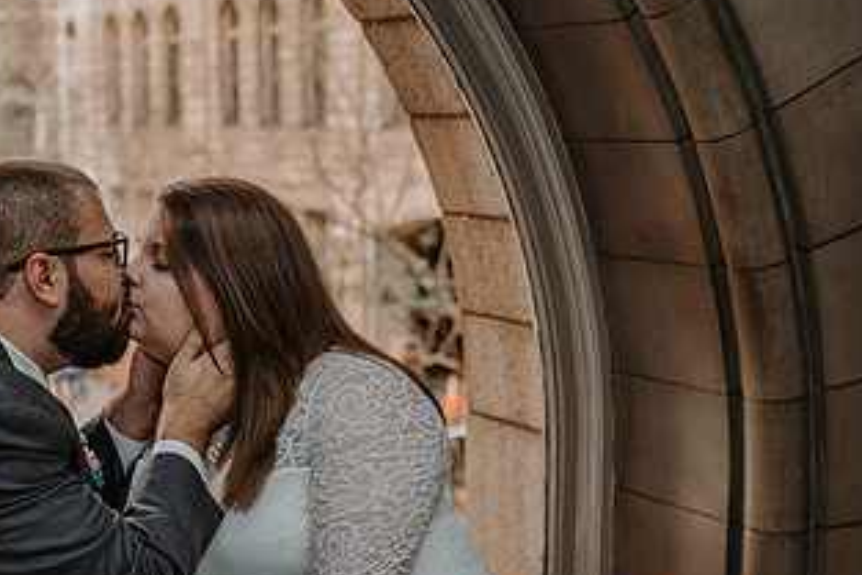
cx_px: 155
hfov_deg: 27.4
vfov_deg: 18.9
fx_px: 1725
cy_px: 342
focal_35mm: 72
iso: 450
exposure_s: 1/200
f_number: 2.5
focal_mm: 35
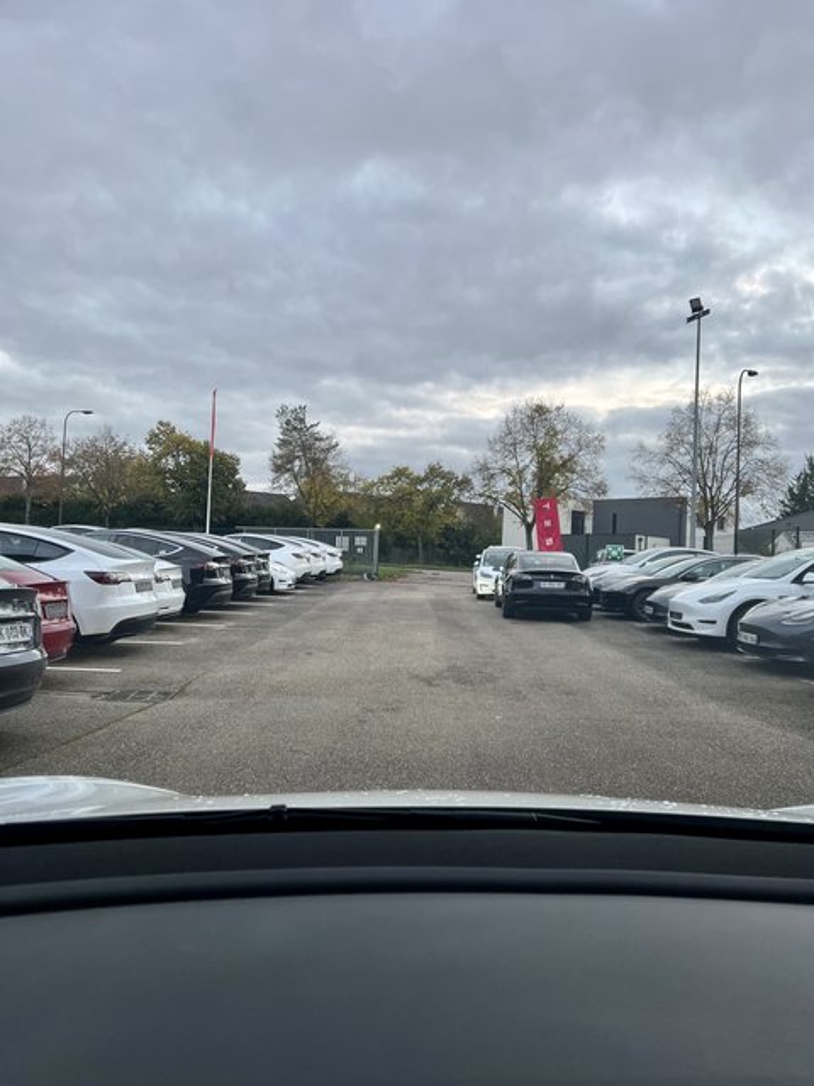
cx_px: 407
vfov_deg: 67.3
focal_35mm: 26
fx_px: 815
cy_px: 543
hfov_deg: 53.1
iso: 50
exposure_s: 1/121
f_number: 1.5
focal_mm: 5.7
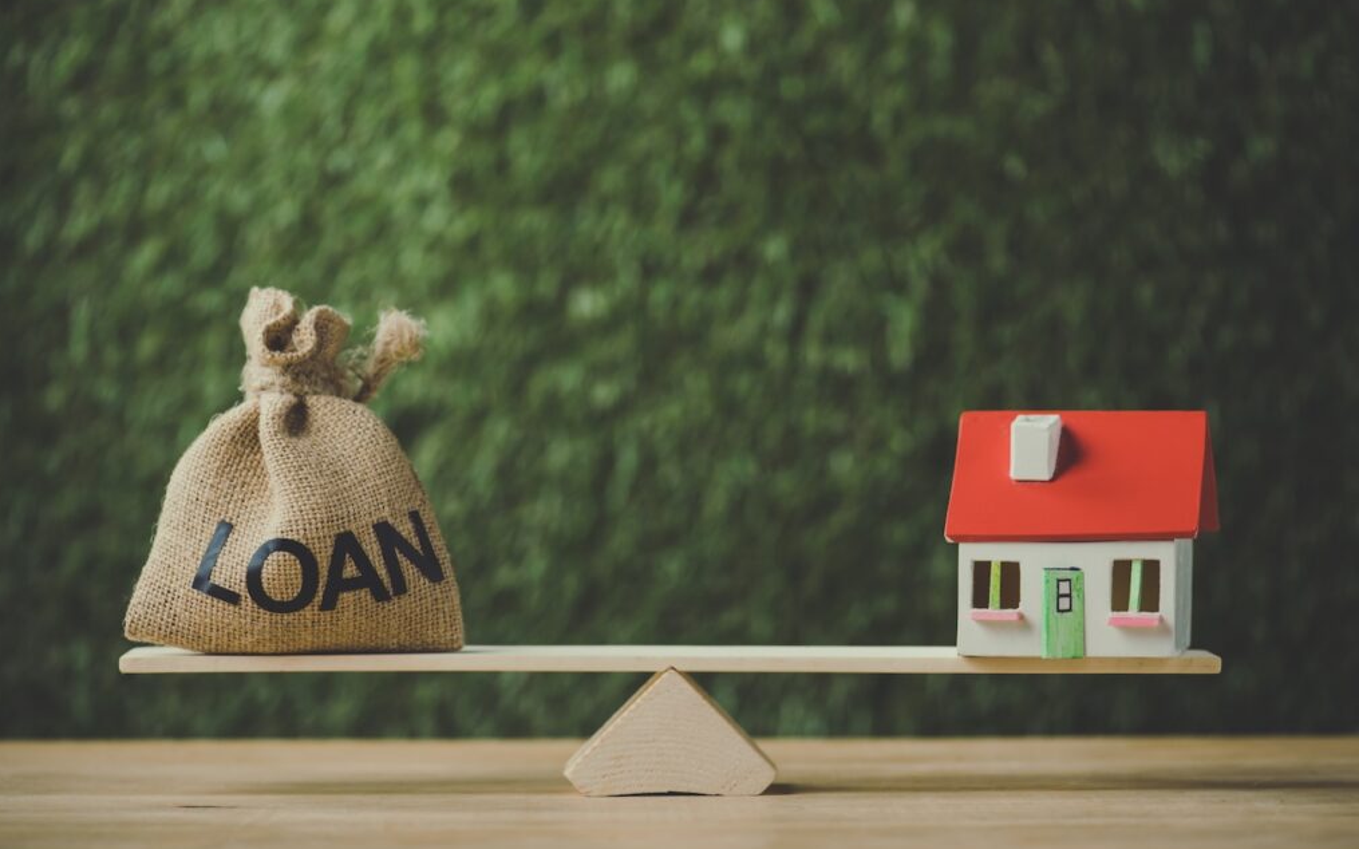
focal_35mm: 108
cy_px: 445
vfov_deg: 12.1
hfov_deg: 19.3
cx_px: 676
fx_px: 3999
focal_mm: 105
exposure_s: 1/200
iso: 160
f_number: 5
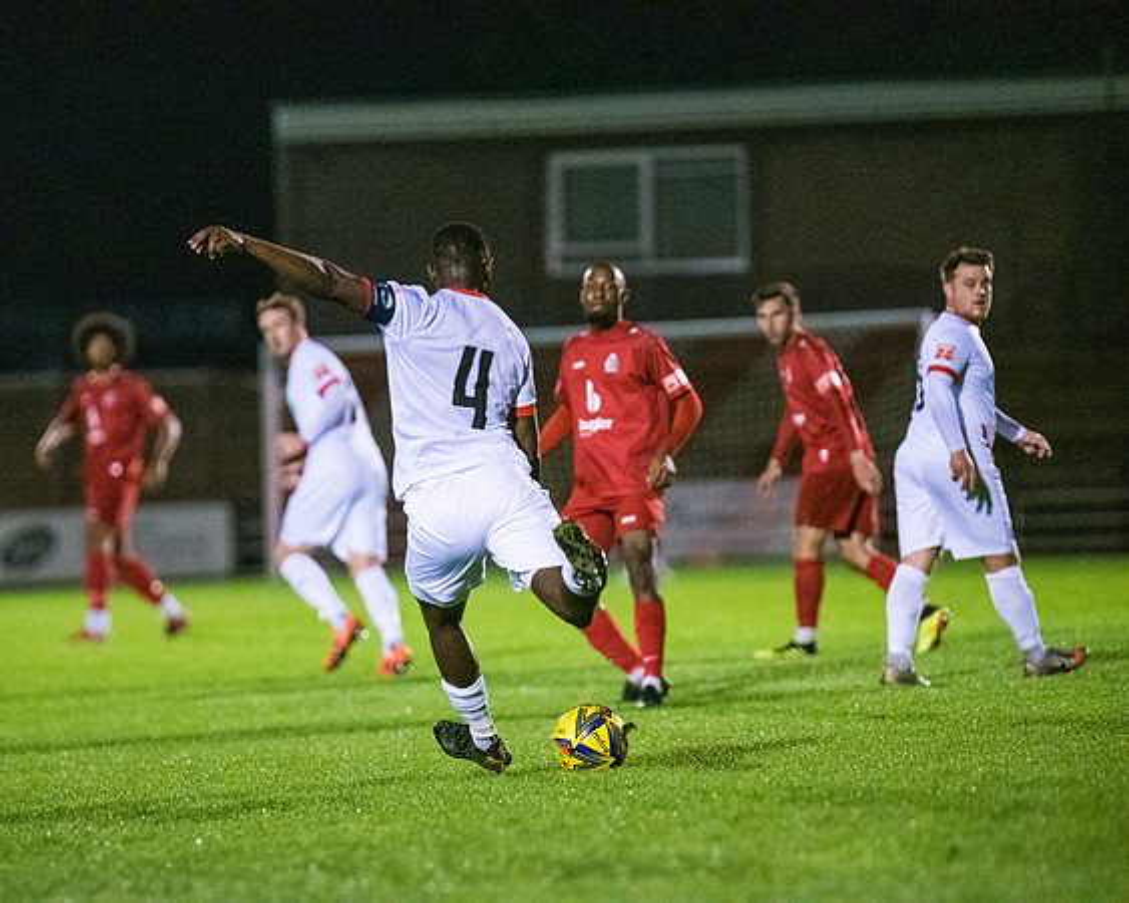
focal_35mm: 270
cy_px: 452
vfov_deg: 5.7
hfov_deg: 7.2
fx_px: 9021
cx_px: 453
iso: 10000
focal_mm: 240
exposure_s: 1/1250
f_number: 2.8
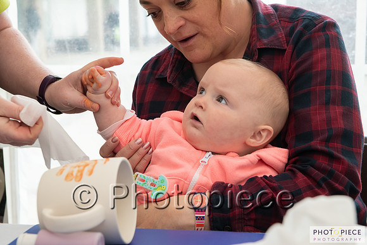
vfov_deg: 19.5
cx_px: 184
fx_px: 714
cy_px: 122
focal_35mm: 70
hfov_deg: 28.8
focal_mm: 70
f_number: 8
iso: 1250
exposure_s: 1/200
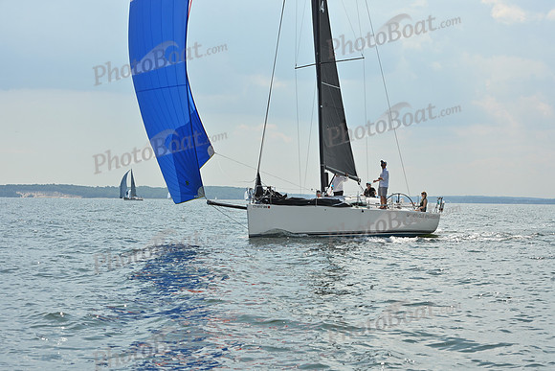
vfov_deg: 14.4
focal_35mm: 95
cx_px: 278
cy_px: 186
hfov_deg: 21.5
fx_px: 1465
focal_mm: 95
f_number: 10
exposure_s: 1/1250
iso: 320
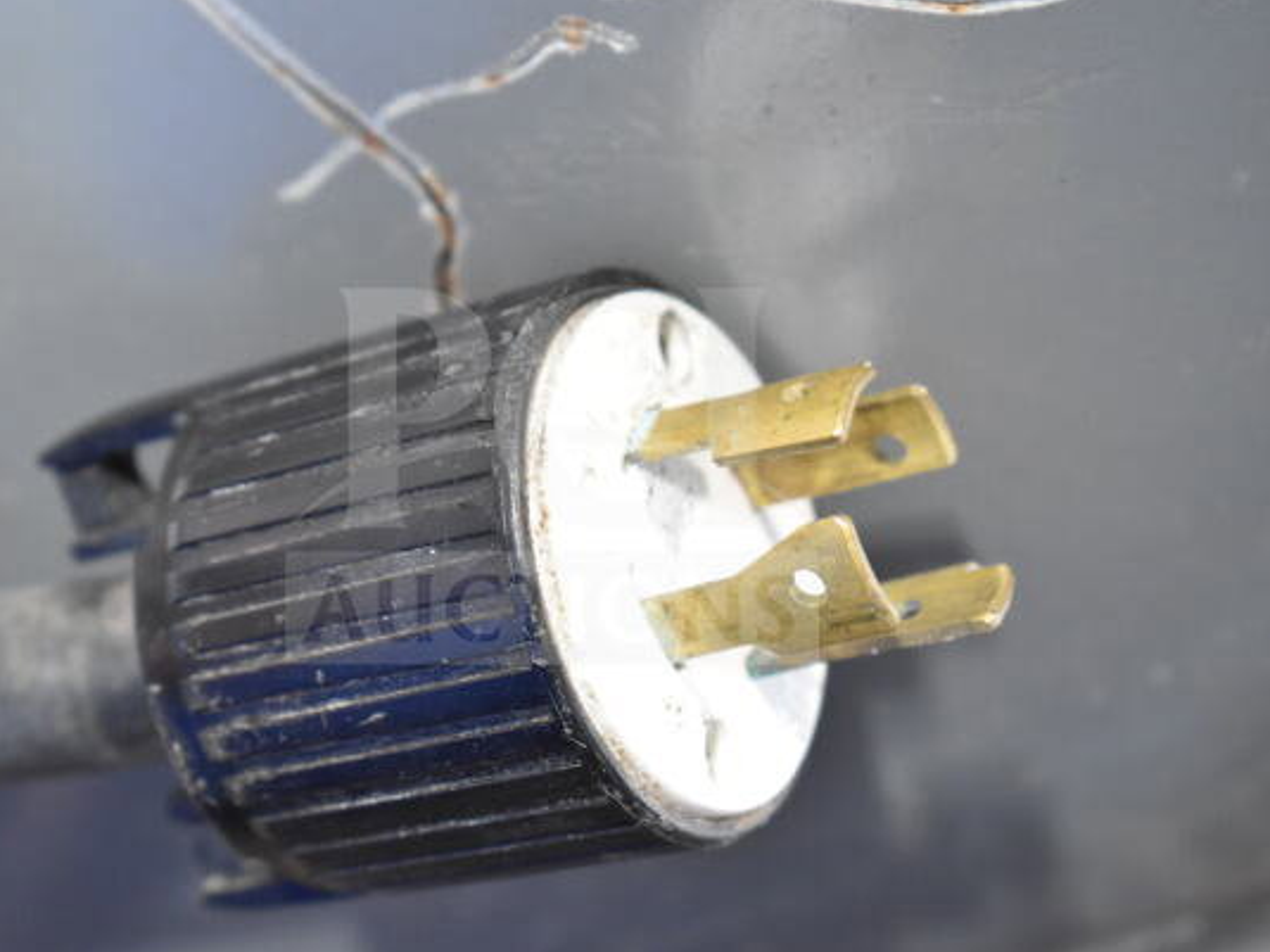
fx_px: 3321
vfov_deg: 16.3
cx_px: 551
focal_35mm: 91
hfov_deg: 21.6
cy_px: 476
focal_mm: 55
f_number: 5.6
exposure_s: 1/100
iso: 2800
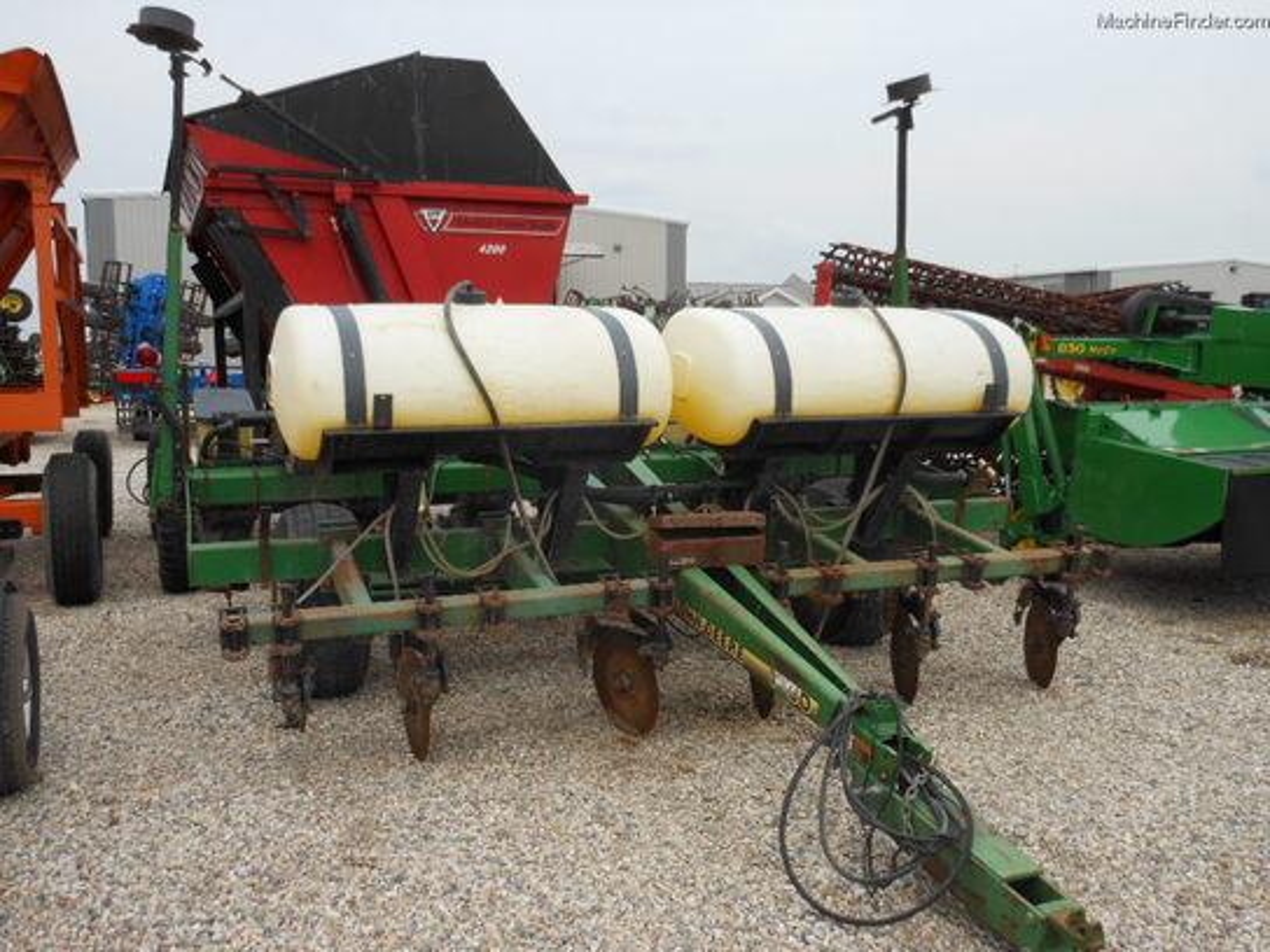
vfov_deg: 42.9
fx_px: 1211
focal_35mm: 33
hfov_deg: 55.4
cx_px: 635
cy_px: 476
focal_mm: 5.9
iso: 80
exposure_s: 1/500
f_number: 4
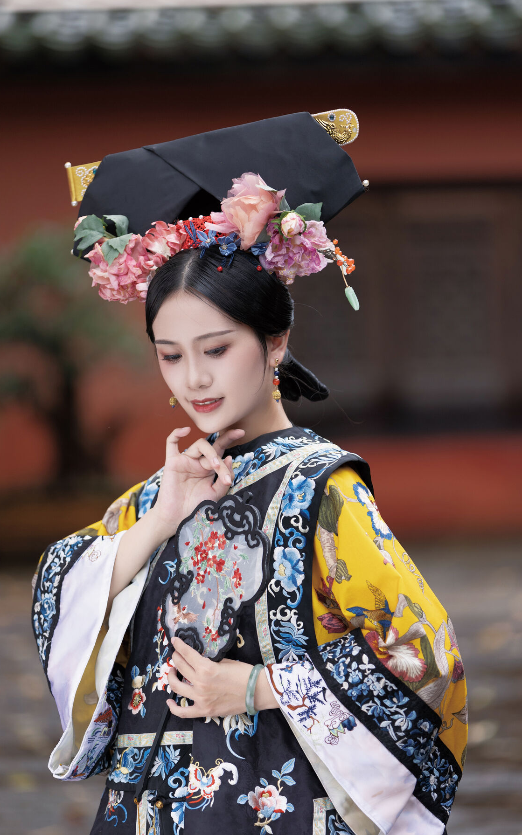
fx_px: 3848
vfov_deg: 12.4
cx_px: 277
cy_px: 417
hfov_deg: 7.8
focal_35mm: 169
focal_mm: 165
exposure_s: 1/1000
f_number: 2.8
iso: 160
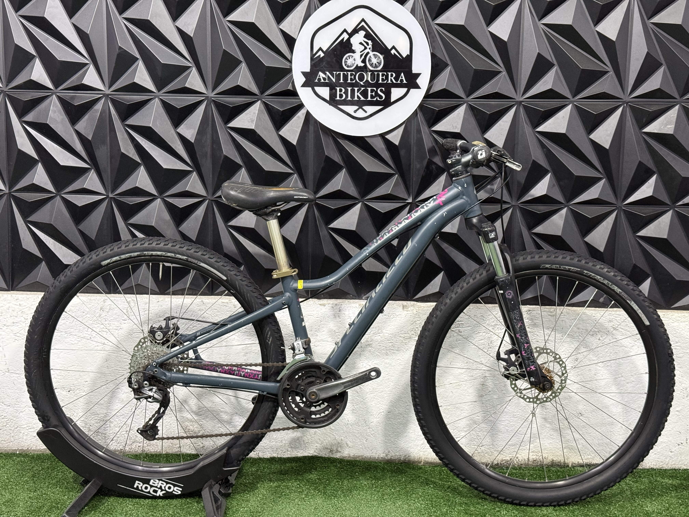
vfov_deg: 30.3
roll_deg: -1.4
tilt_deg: -8.5
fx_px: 955
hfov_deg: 39.7
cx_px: 344
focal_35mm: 48
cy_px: 258
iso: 250
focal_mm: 6.76
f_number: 1.78
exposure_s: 1/60
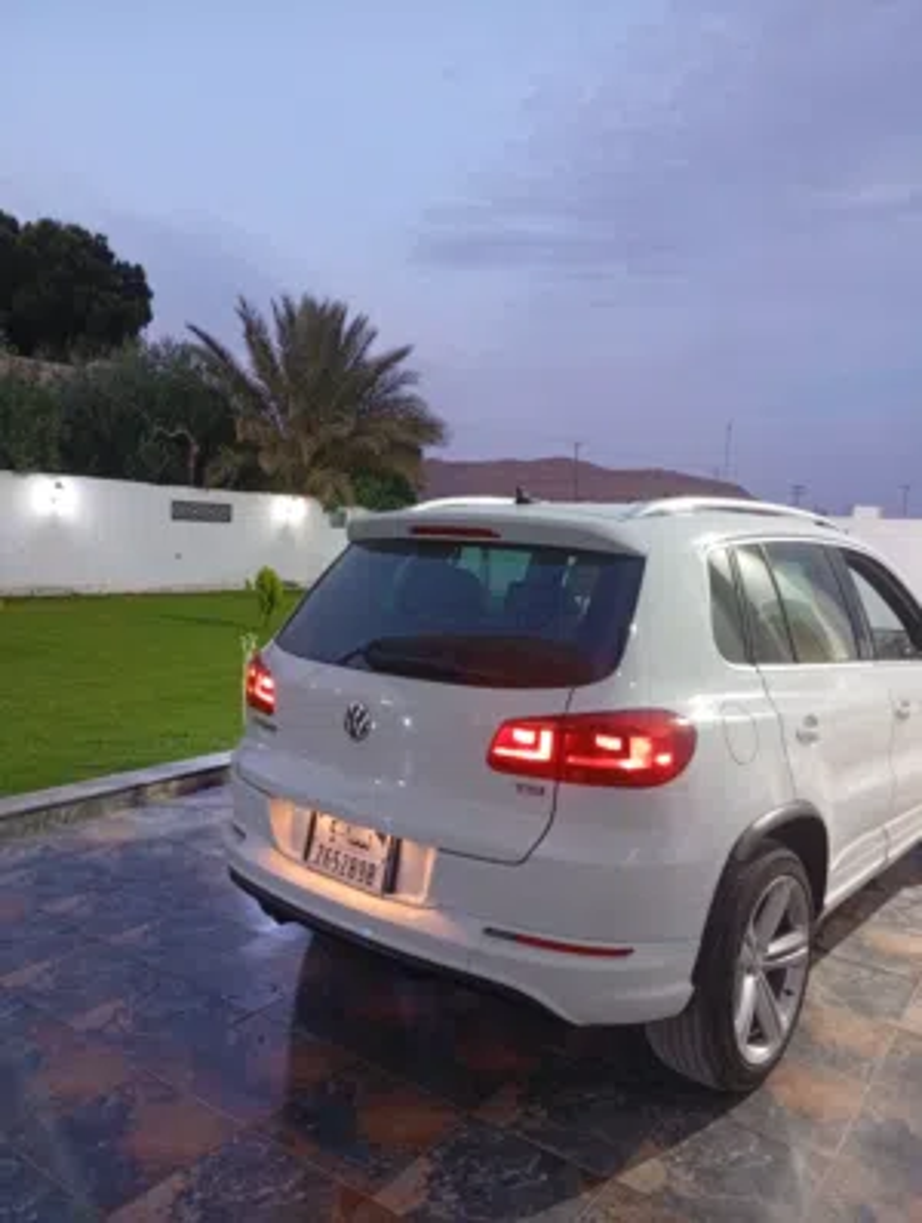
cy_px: 612
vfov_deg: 65.2
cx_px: 461
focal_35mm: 27
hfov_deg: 51.5
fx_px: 956
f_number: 1.8
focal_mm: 3.98
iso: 719
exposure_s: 1/20
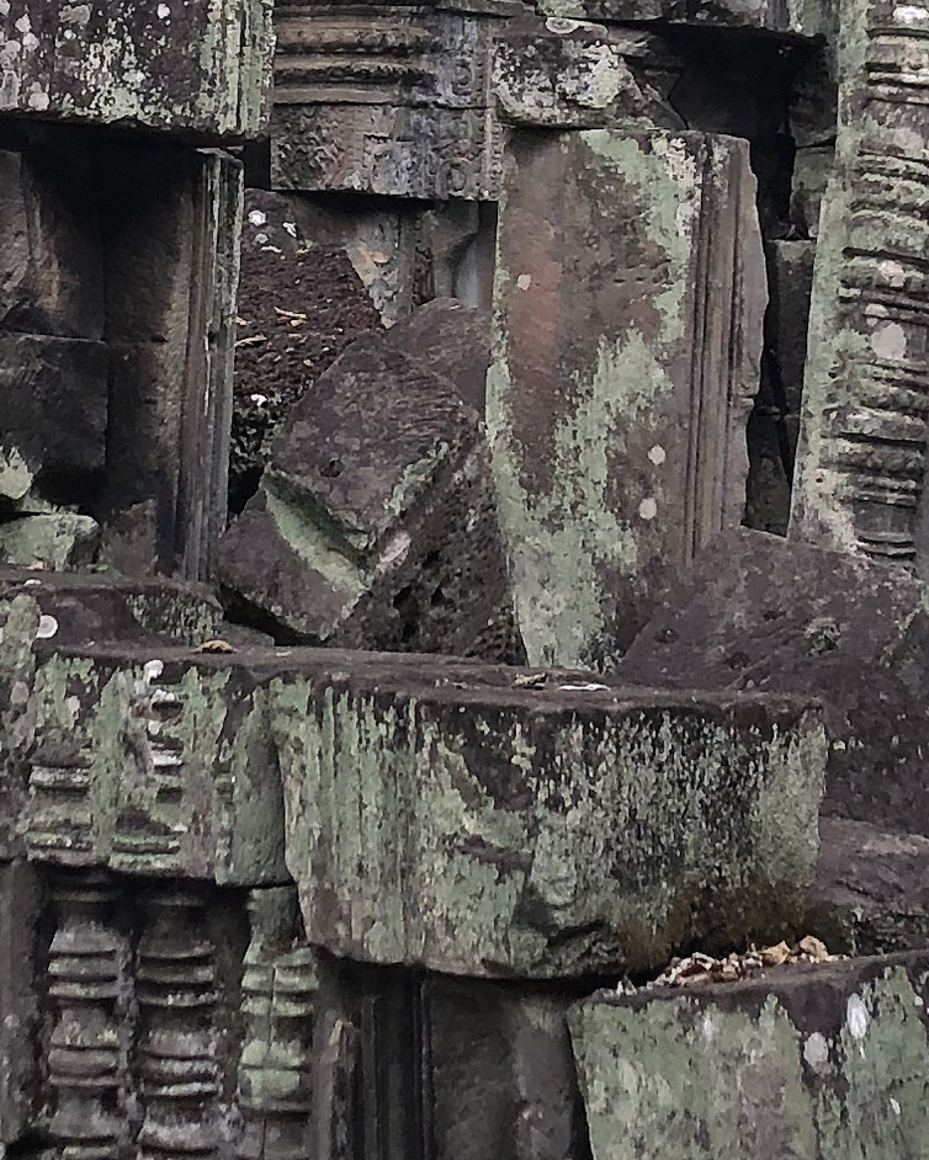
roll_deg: +0.3
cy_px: -145
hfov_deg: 13.3
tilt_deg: +11.2
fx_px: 3985
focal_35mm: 116
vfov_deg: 16.1
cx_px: 363
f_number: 1.8
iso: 20
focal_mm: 4
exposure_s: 1/422
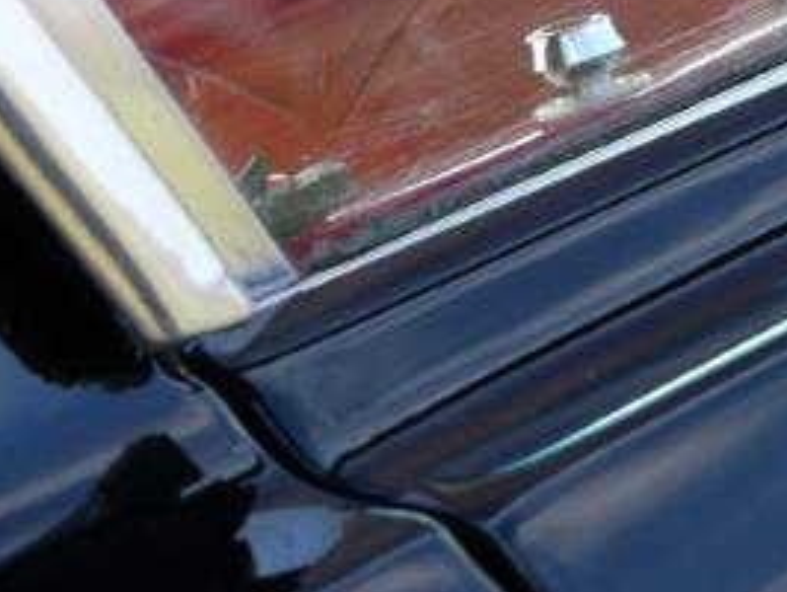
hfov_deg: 13.5
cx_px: 1459
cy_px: 95
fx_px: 2935
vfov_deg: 11.5
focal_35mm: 129
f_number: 4
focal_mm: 11.45
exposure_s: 1/125
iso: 125
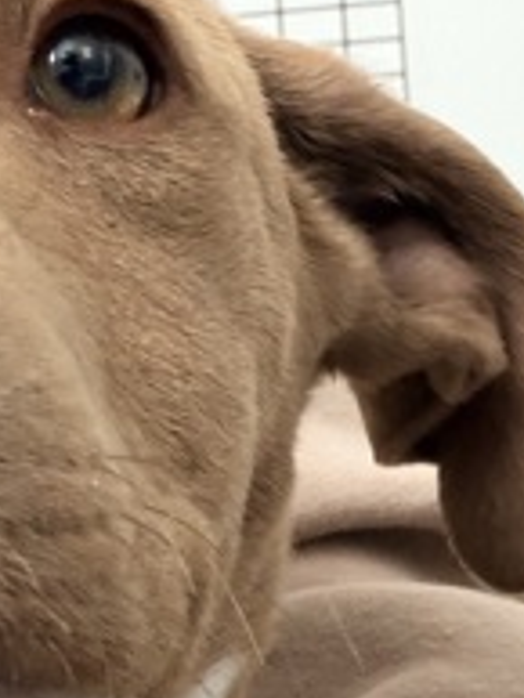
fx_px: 1754
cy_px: 969
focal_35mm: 87
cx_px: -80
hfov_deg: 16.4
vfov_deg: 20.1
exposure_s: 1/60
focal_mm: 2.71
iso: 160
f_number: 1.9
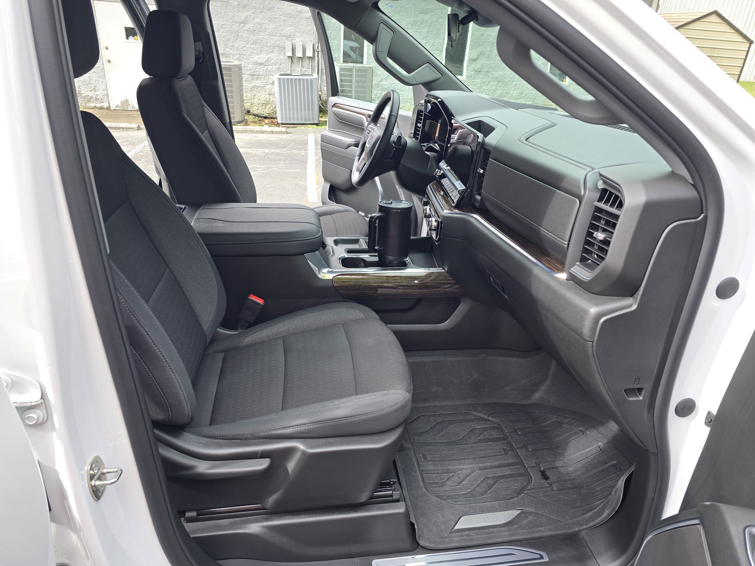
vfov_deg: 58.9
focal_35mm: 23
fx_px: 502
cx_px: 378
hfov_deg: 73.9
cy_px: 283
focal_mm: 6.3
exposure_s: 1/180
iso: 32
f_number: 1.7
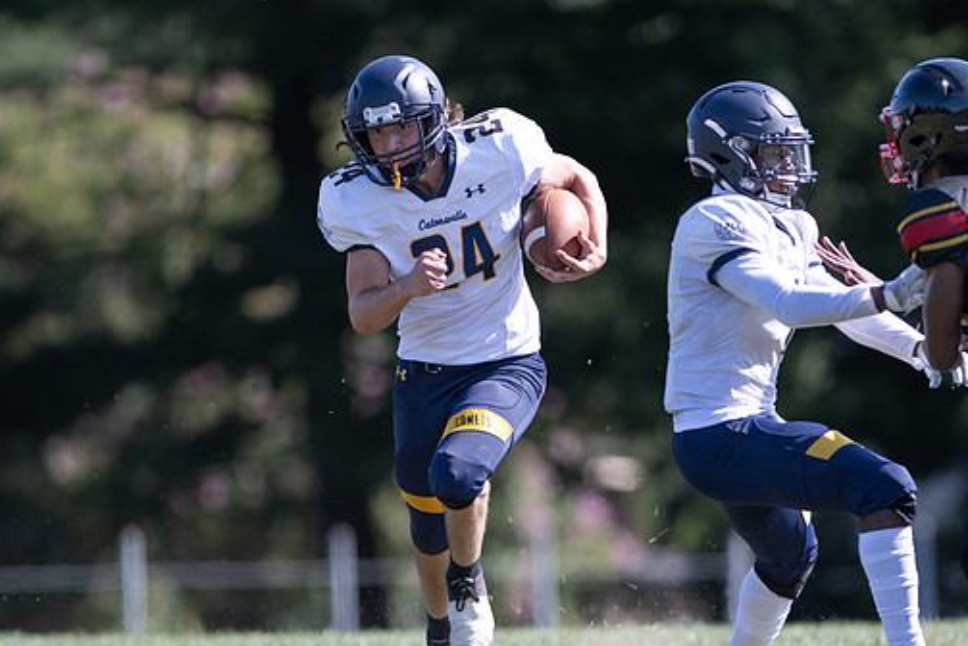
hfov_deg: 3.8
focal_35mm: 538
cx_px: 504
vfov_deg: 2.6
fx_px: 14474
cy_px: 472
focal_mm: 300
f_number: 2.8
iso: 220
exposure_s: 1/1600
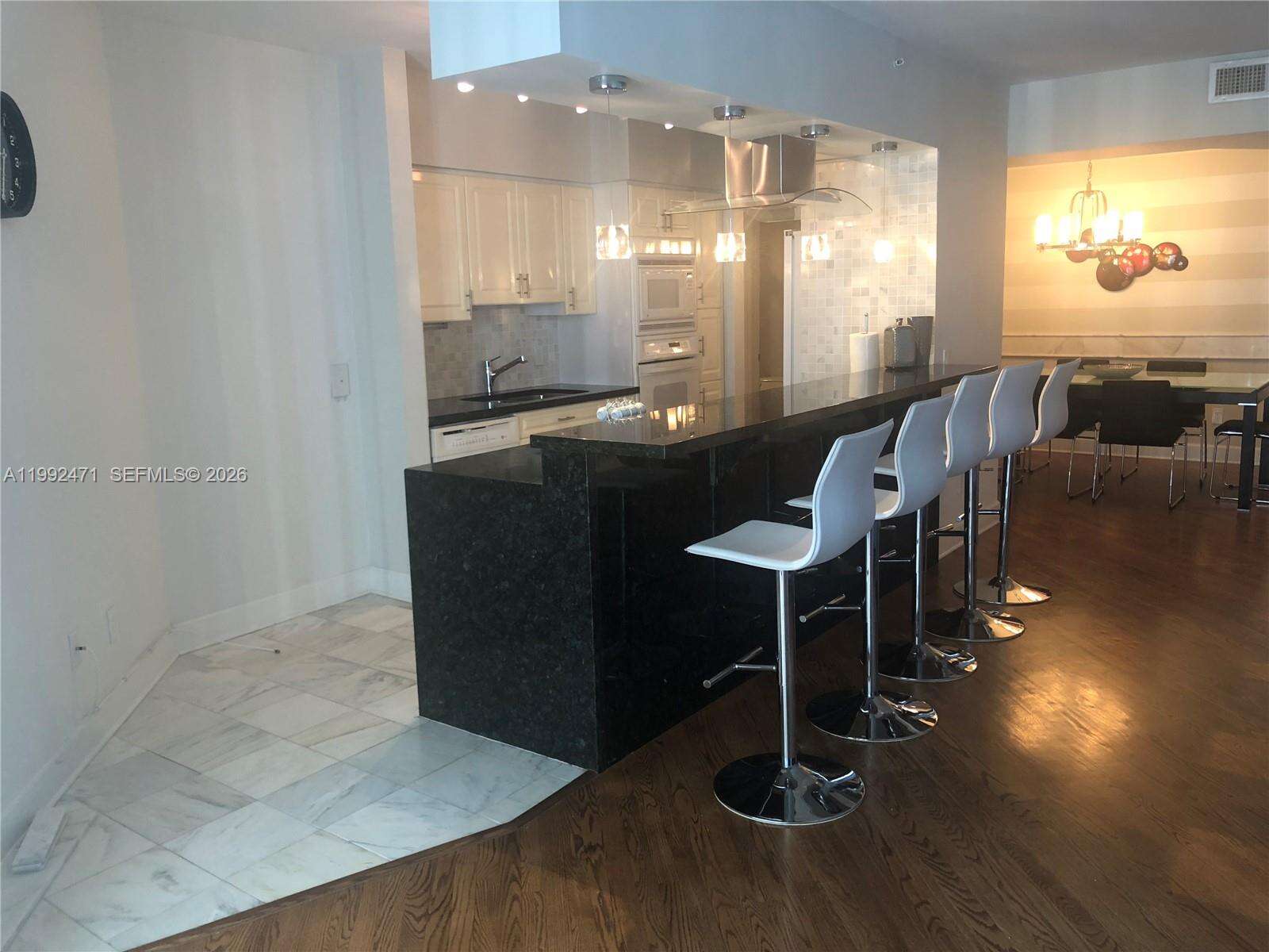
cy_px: 476
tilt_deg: -9.6
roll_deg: +1.9
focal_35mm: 28
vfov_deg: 49.7
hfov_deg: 63.4
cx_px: 634
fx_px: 1026
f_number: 1.8
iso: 40
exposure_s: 1/15
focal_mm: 3.99
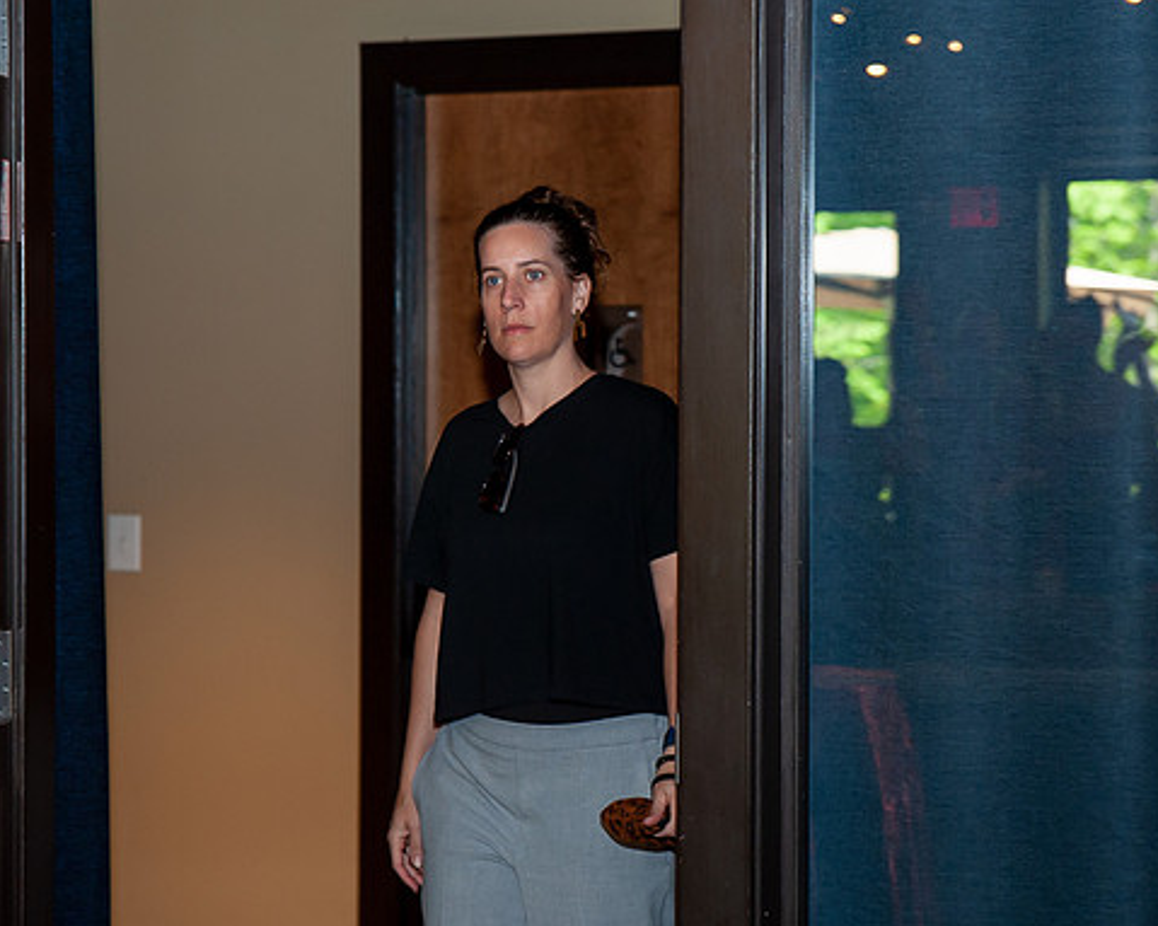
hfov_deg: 18.4
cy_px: 486
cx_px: 503
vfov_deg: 14.8
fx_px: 3564
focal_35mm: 104
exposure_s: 1/125
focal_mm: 60
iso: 640
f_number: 4
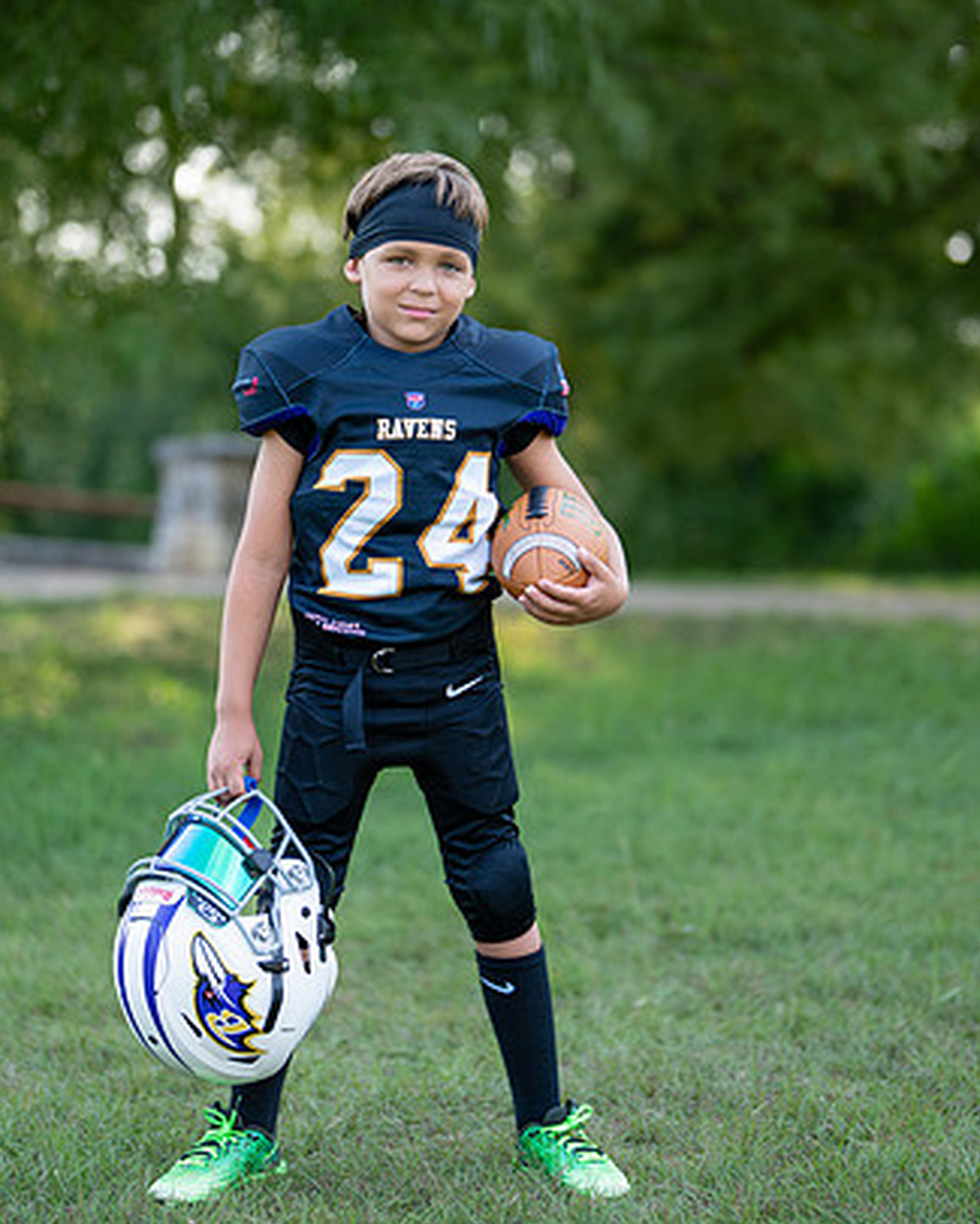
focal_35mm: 85
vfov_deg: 22.5
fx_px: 3081
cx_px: 437
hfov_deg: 18.1
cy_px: 511
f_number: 1.2
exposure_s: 1/1000
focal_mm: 50
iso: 100
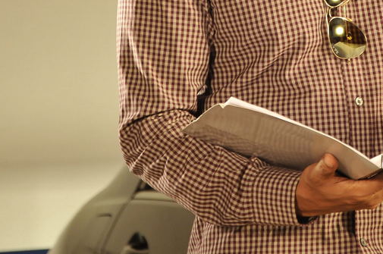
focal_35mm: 374
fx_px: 3975
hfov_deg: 5.5
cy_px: -44
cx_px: 243
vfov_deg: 3.7
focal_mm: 105
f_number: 6.3
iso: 800
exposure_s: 1/80
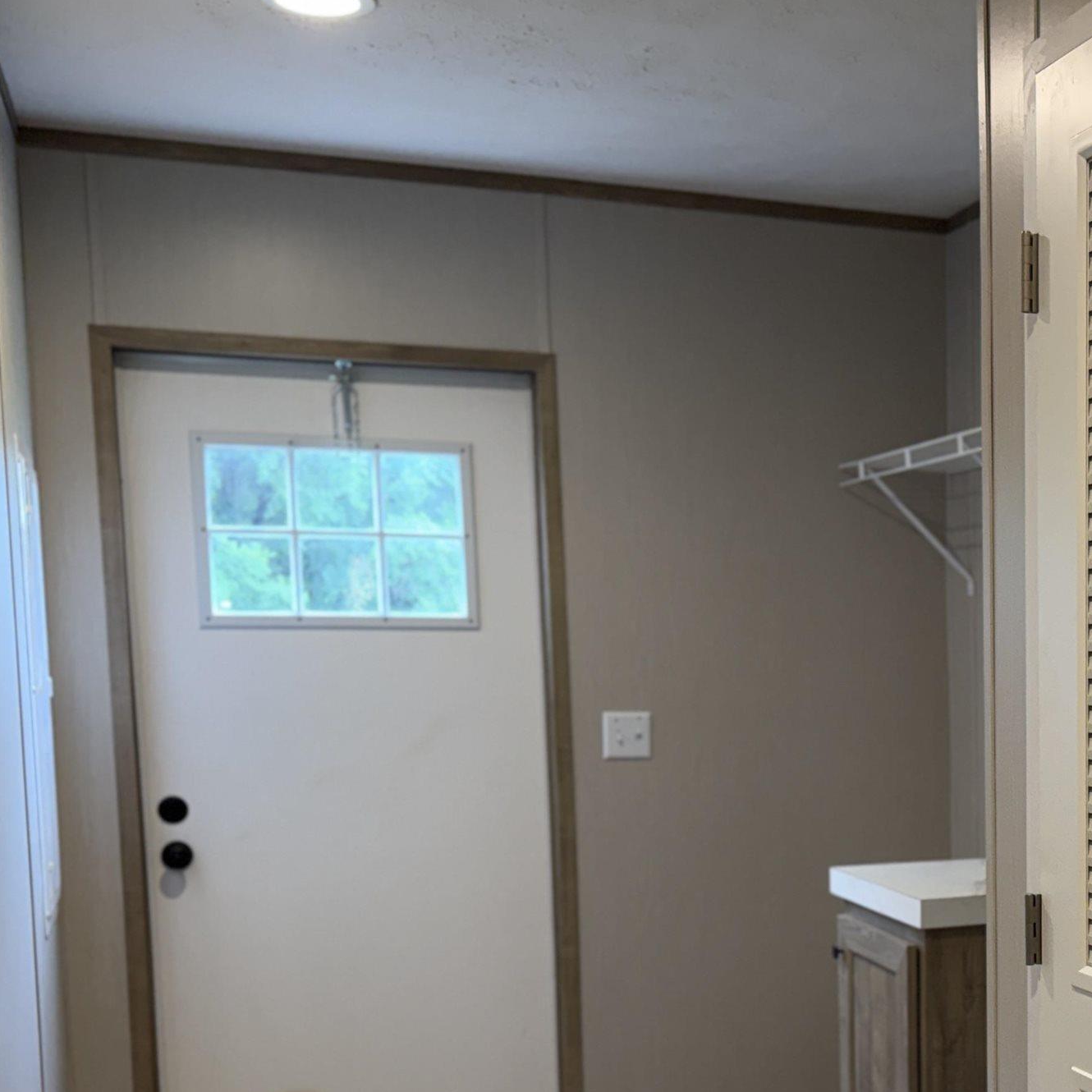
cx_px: 984
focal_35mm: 49
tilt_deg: -6.9
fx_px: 1749
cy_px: 851
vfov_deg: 33.8
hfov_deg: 32.9
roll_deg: +0.0
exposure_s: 1/120
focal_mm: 6.76
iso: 125
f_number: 1.78
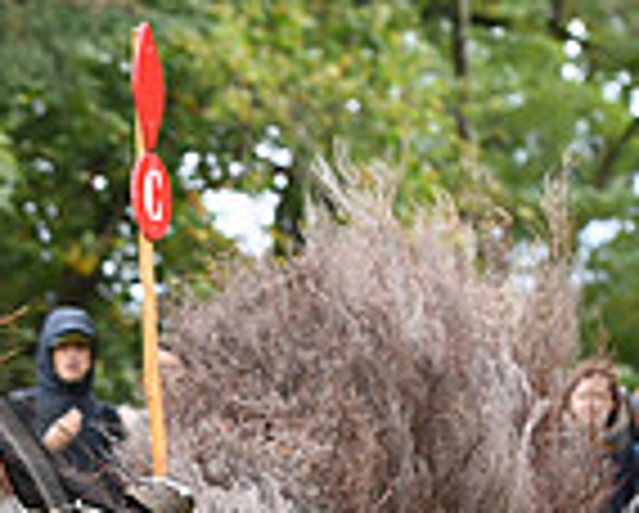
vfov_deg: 3.6
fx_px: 8105
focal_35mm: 428
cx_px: -405
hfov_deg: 4.5
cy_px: 630
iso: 1250
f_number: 4.5
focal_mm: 112
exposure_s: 1/1250
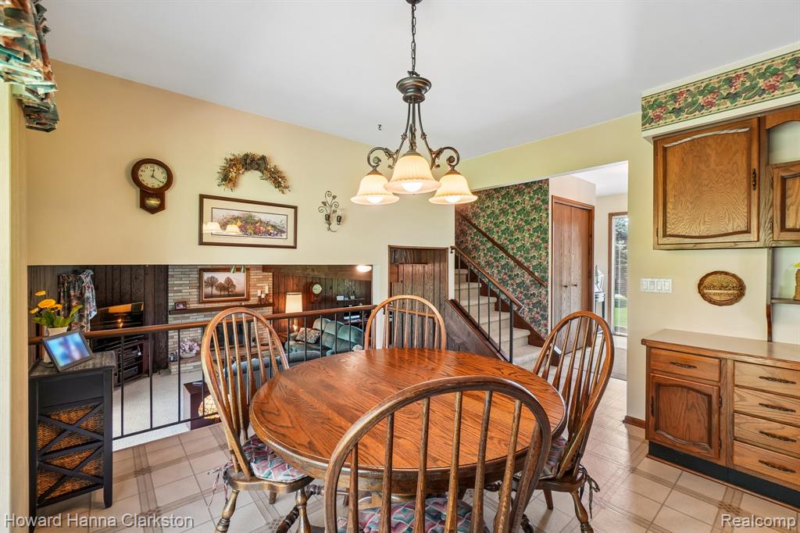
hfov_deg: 100.4
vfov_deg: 77.3
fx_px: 333
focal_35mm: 15
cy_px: 266
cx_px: 400
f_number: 8
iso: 400
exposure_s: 1/10
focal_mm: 10
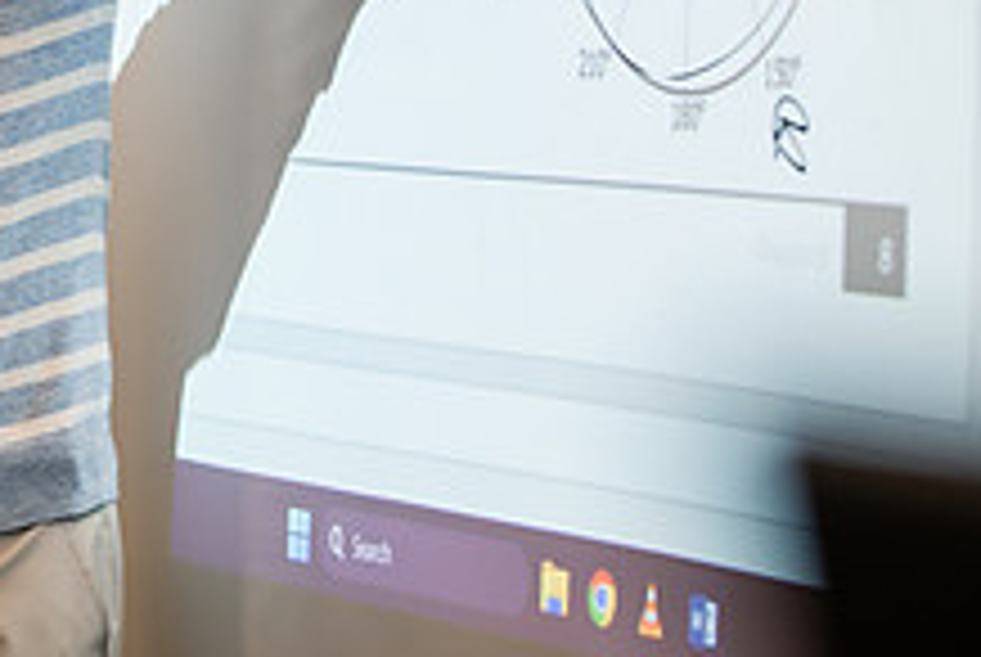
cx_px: -117
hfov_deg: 10.9
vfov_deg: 7.4
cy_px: -56
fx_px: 5075
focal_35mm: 186
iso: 640
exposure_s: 1/160
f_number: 3.5
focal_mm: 70
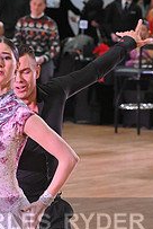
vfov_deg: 7.0
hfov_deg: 4.7
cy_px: 236
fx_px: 1849
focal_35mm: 291
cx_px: 7
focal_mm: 102
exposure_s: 1/400
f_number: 5.6
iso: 3200
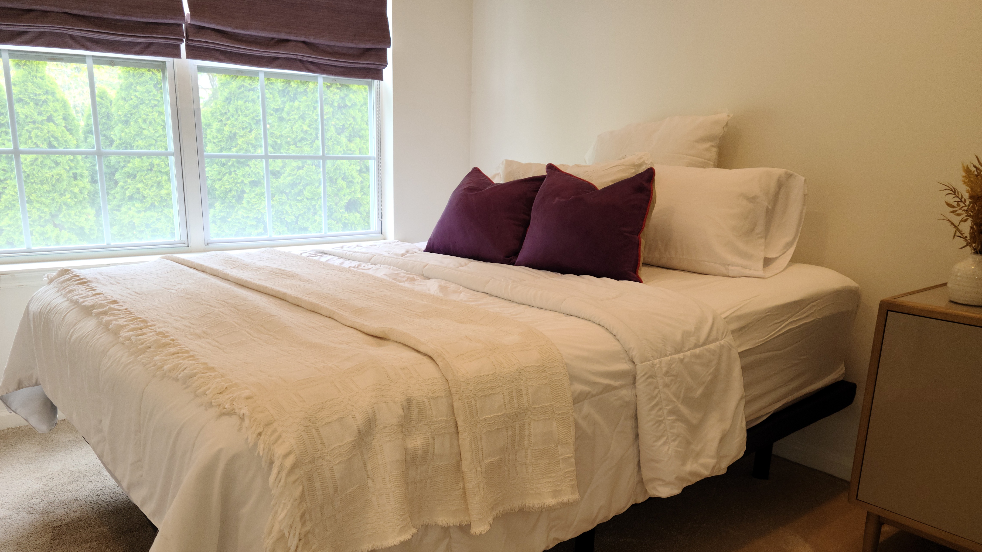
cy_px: 362
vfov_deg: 37.4
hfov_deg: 62.6
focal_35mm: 31
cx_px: 490
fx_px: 807
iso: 32
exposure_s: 1/30
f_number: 2
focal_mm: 5.9
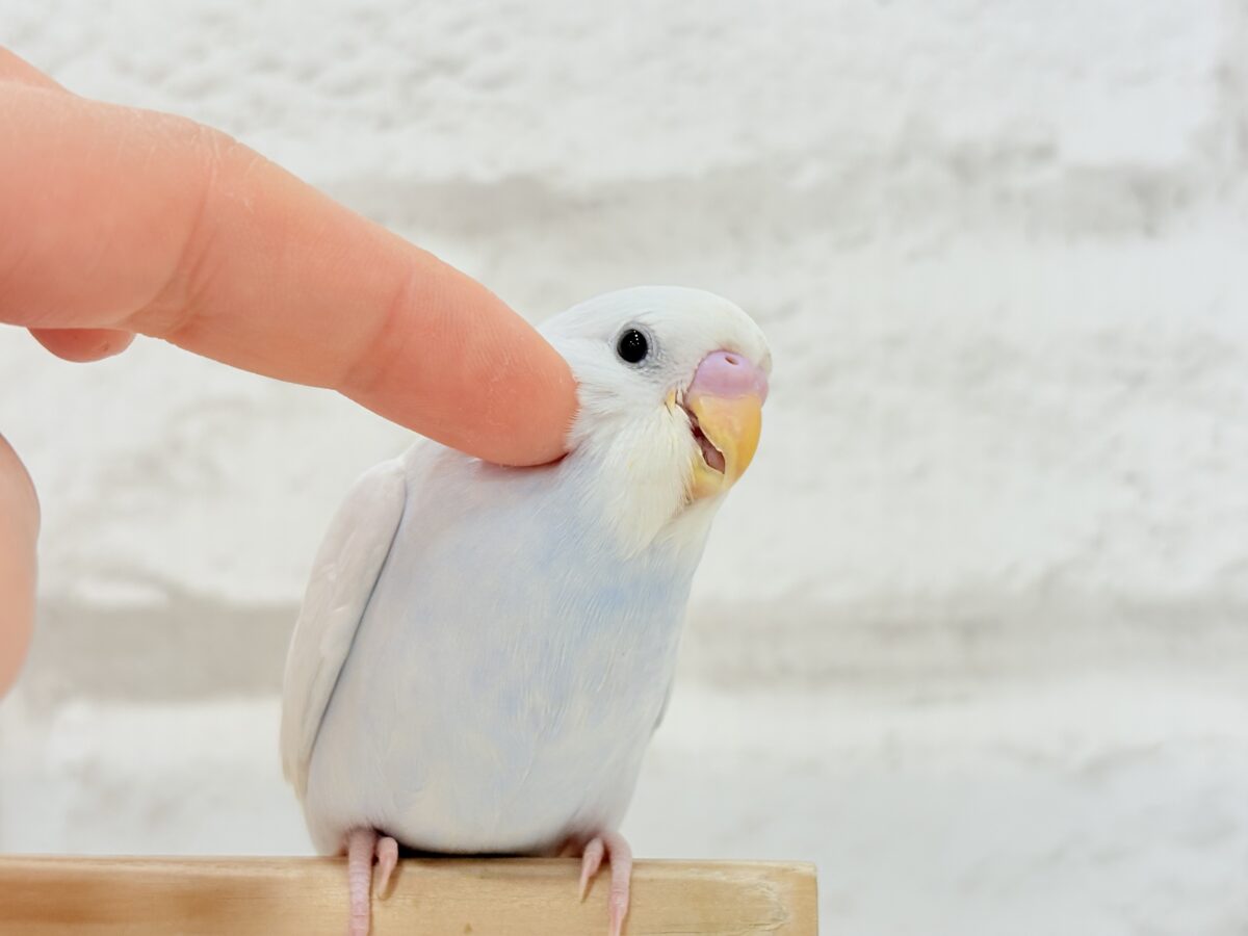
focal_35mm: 52
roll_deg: +1.4
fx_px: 1875
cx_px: 624
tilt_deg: -2.7
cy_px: 468
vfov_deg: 28.0
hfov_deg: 36.8
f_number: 1.6
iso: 80
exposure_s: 1/100
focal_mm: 5.96
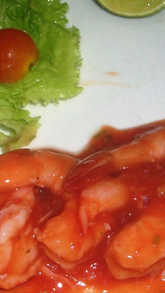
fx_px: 684
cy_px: 140
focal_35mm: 88
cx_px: 83
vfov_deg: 24.2
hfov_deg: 13.7
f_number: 2.8
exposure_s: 1/60
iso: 120
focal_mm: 5.7
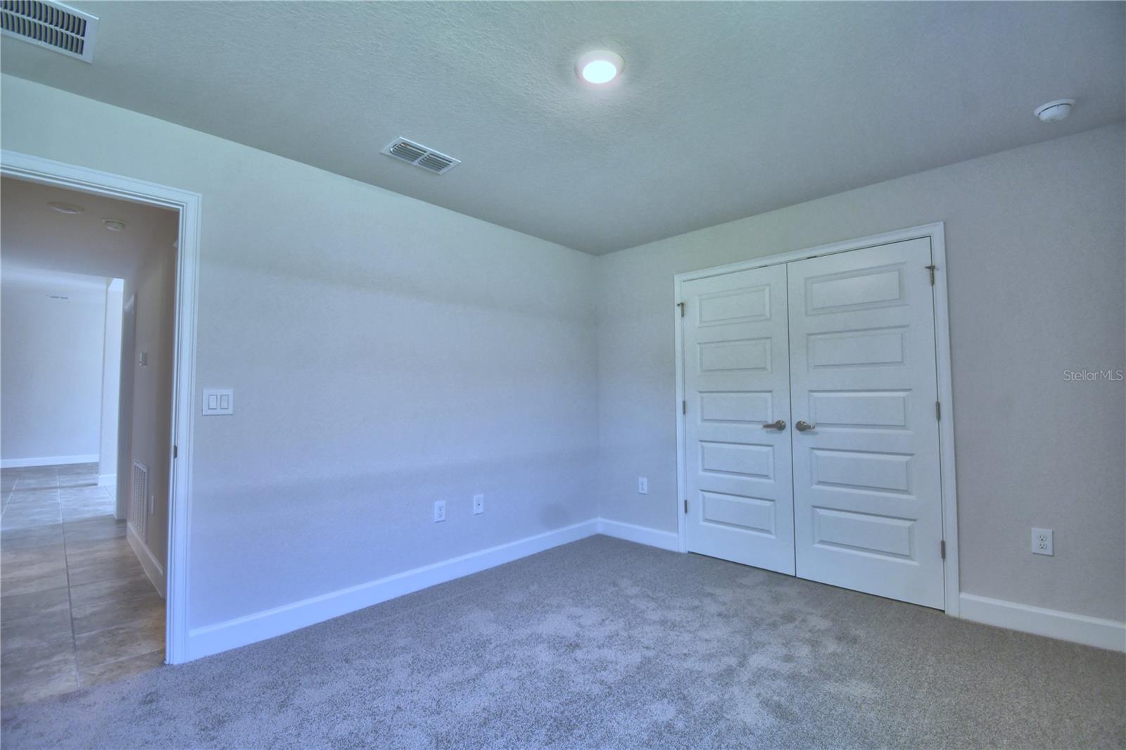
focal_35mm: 15
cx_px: 563
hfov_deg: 100.4
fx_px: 469
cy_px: 375
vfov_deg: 77.3
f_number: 4.5
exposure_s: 1/50
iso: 400
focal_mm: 10
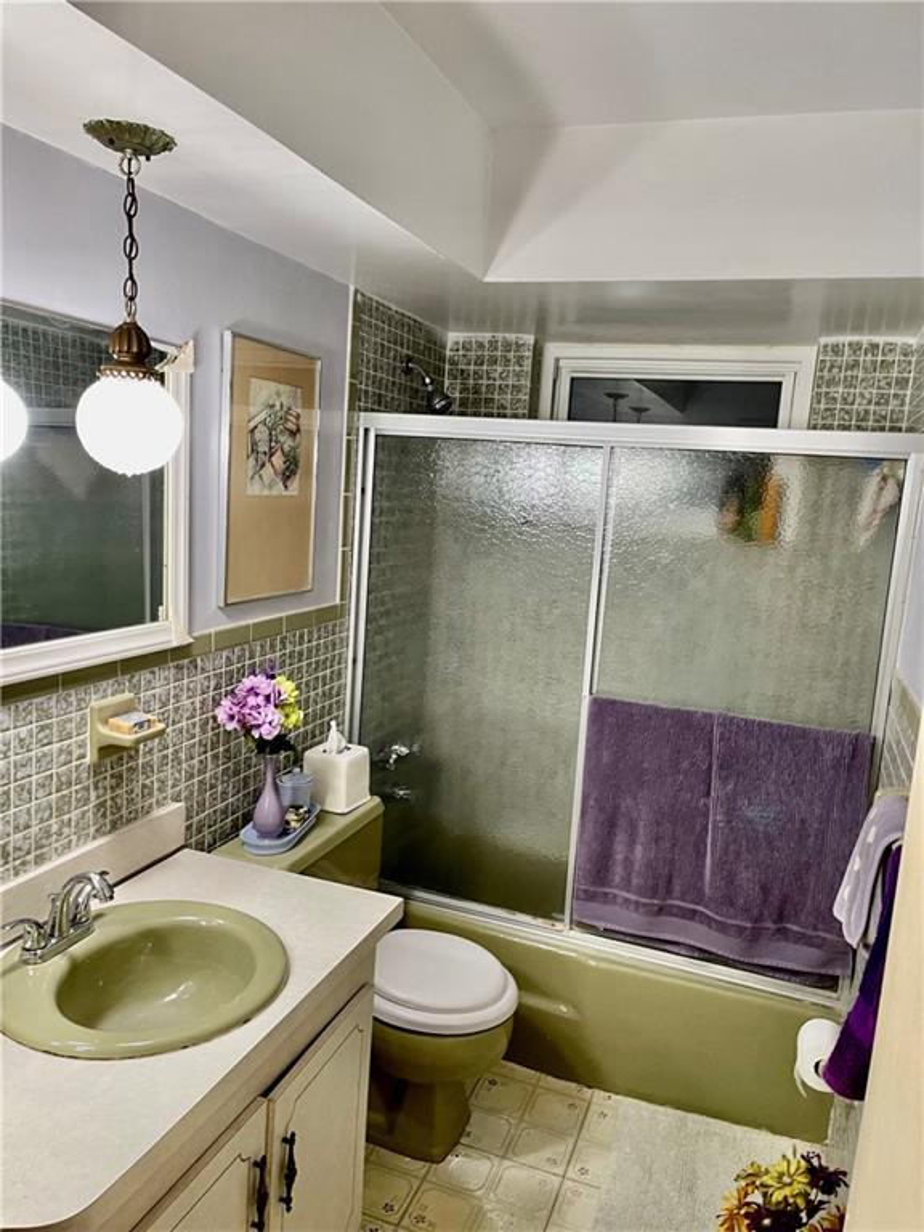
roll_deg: -4.3
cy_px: 616
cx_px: 462
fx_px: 925
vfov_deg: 67.3
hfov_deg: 53.1
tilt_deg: -8.5
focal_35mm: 26
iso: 125
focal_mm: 5.1
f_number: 1.6
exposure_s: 1/60
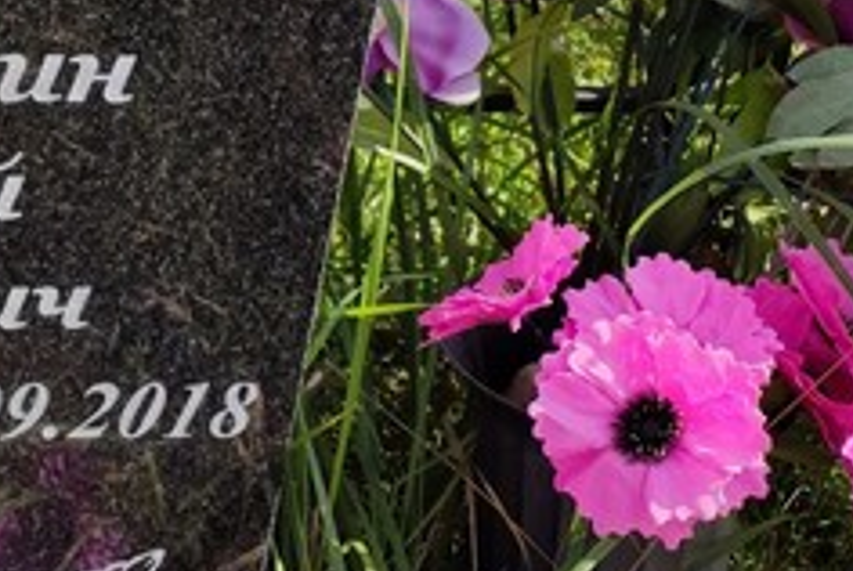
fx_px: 2088
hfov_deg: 20.5
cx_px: -343
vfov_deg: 14.1
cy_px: -405
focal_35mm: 88
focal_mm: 6.04
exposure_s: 1/777
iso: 50
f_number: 1.9
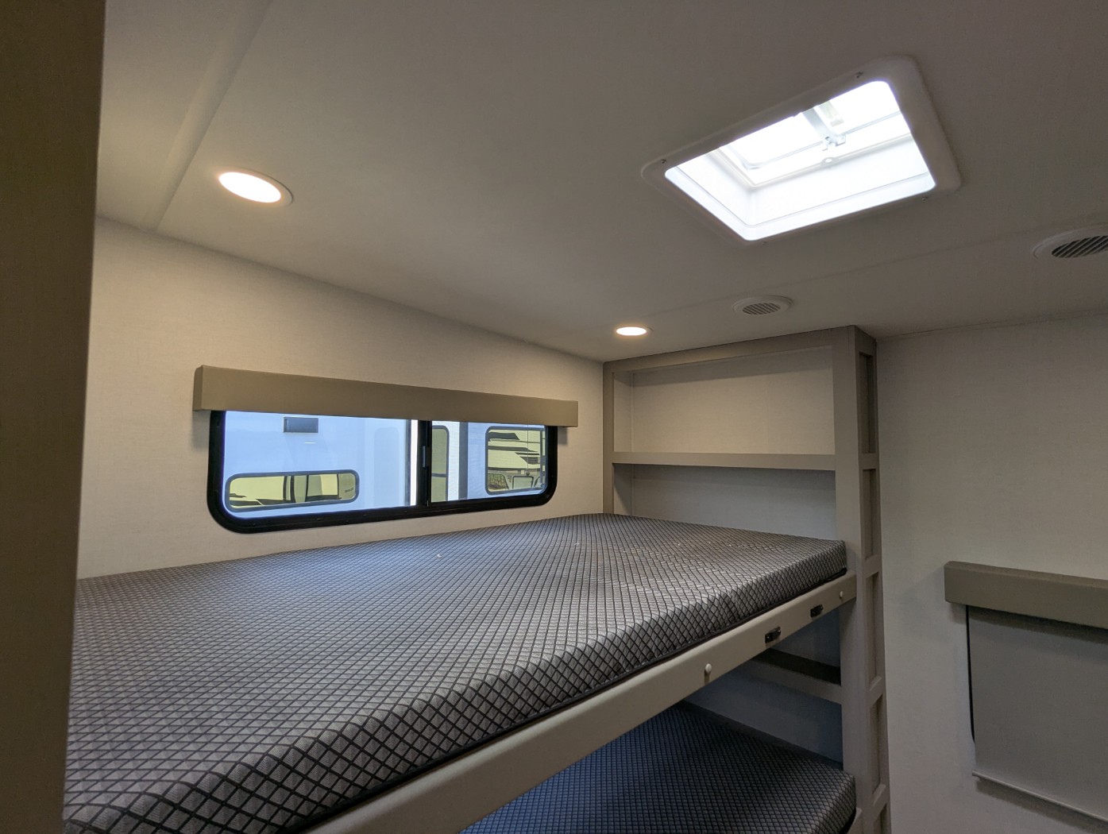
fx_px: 513
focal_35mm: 16
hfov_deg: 94.4
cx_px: 554
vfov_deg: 78.2
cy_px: 417
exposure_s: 1/132
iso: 41
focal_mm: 2.35
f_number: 2.2
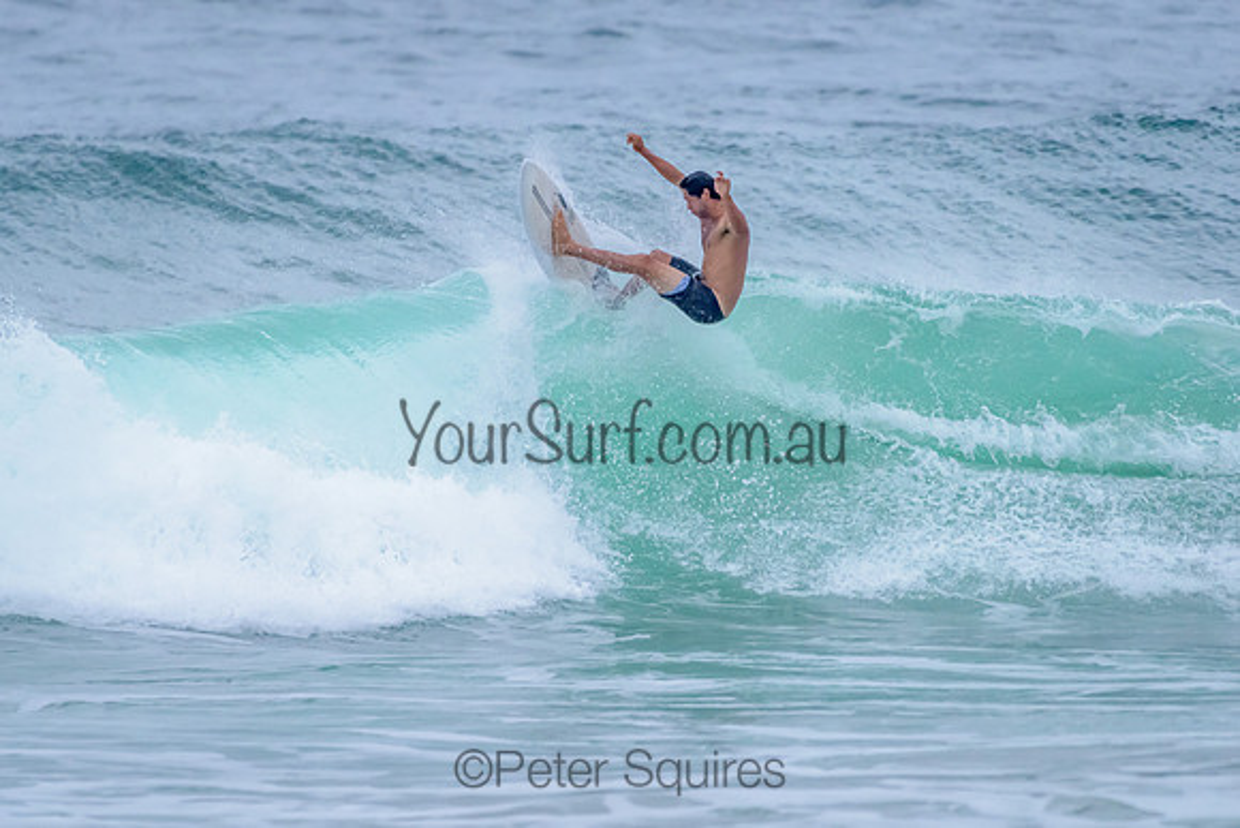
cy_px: 385
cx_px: 531
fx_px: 21106
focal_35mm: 613
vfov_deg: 2.2
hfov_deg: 3.4
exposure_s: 1/2000
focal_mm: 500
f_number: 5.6
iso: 2000
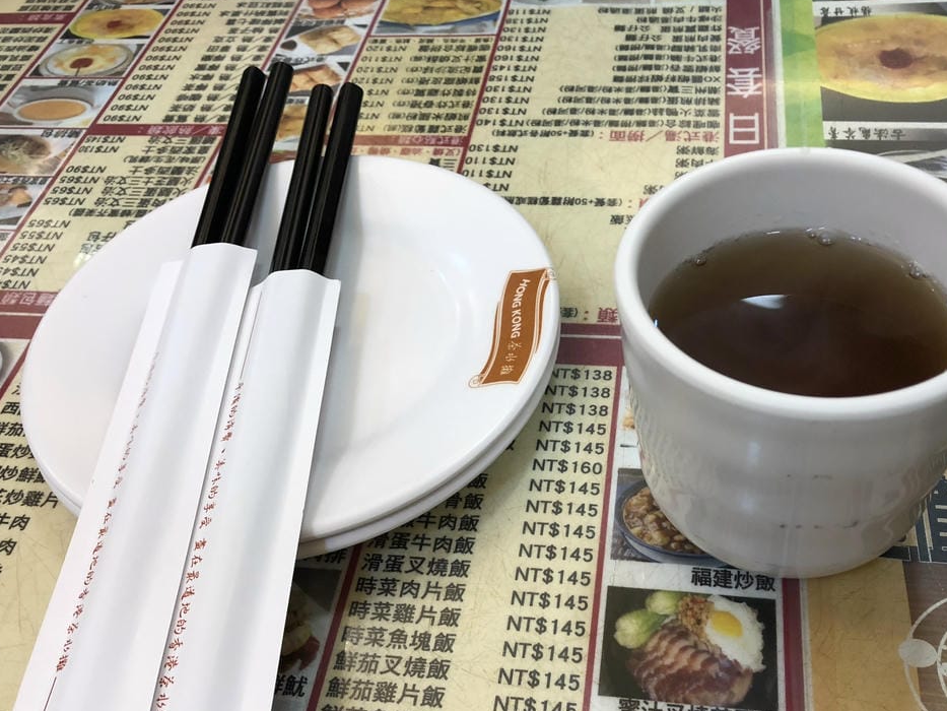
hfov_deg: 51.2
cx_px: 528
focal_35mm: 36
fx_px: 985
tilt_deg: -48.8
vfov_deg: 39.6
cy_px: 394
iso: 32
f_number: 1.8
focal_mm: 3.99
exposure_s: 1/30
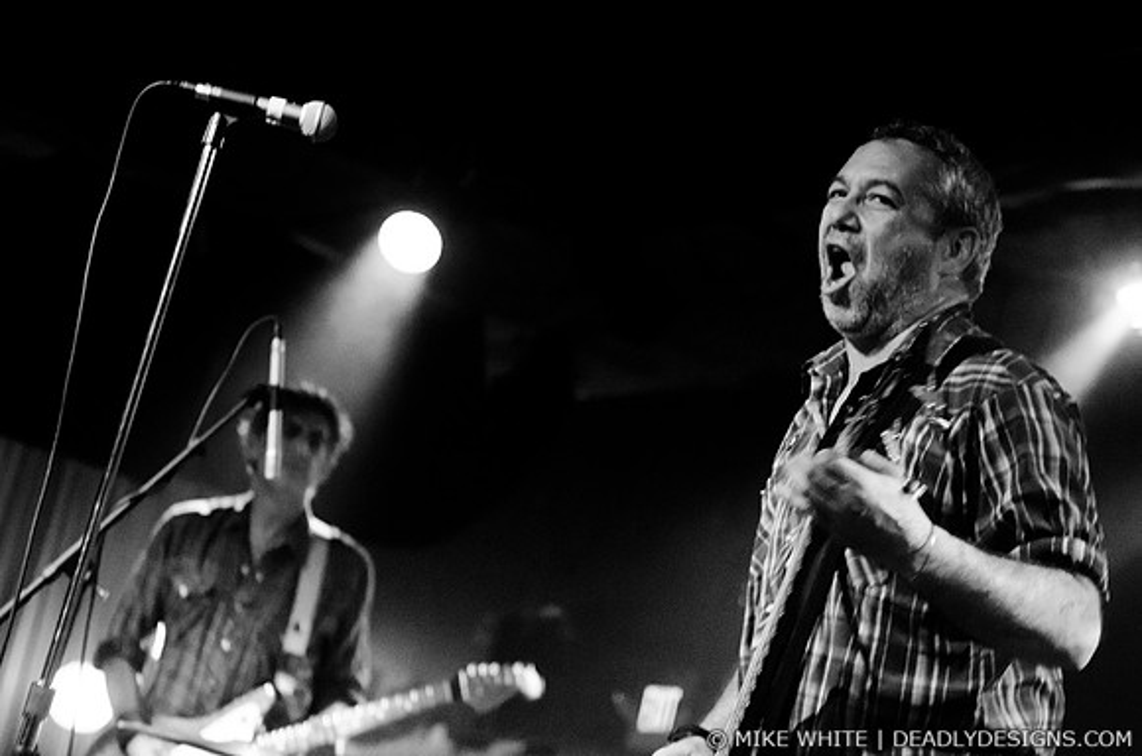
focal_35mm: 87
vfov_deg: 15.6
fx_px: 2754
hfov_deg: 23.4
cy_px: 378
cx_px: 571
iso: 2000
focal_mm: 58
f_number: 2.8
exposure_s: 1/60
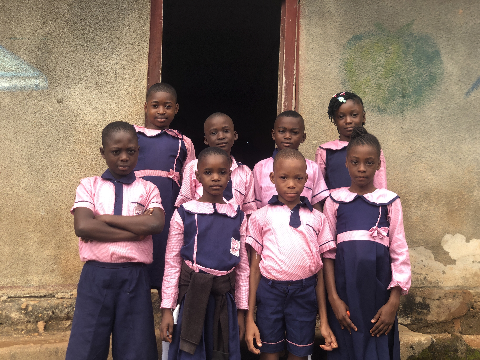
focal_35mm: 52
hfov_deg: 36.8
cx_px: 240
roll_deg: -0.4
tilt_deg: +3.7
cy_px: 180
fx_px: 721
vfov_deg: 28.0
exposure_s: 1/120
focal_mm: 6
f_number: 2.4
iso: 20
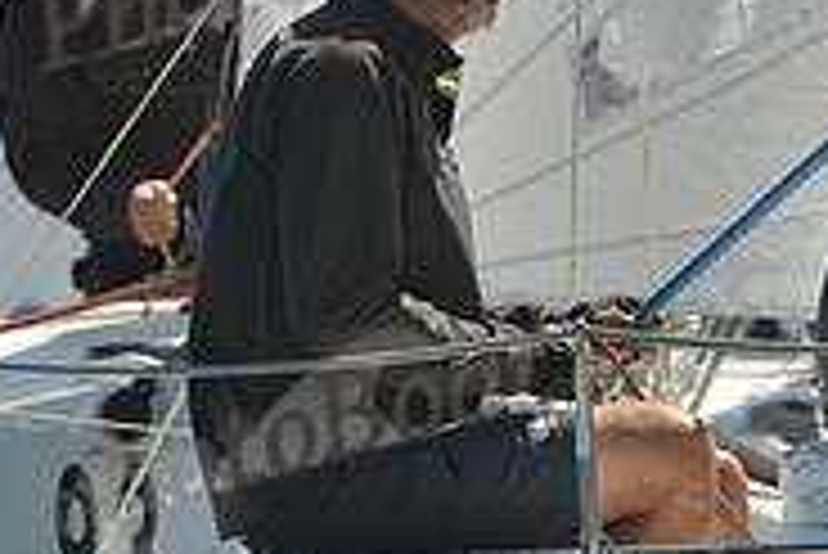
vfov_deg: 1.1
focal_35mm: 1263
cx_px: 904
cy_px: 124
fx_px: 29071
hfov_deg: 1.6
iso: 280
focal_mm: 400
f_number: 7.1
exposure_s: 1/1250
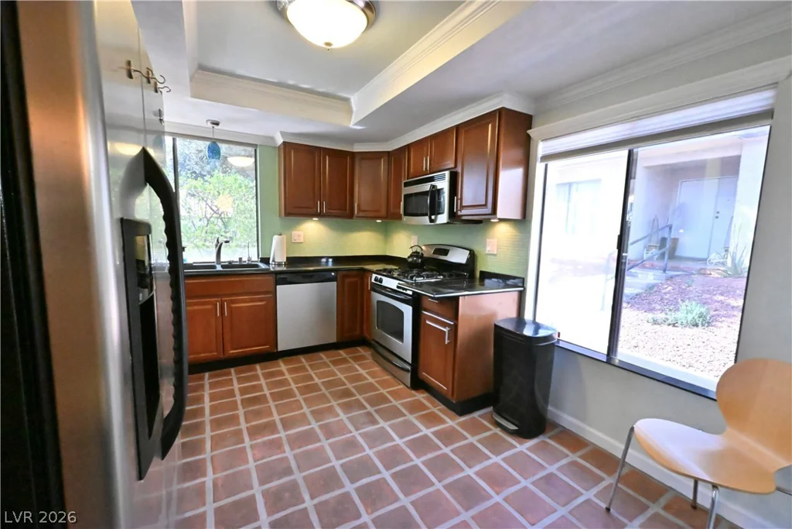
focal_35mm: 16
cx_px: 396
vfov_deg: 75.5
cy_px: 264
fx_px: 341
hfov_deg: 98.5
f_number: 22
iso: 40000
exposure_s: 1/60
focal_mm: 15.5
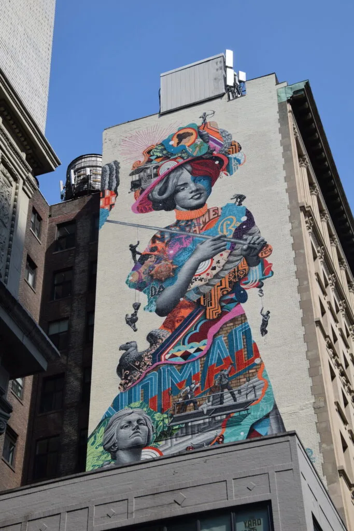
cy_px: 266
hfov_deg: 20.6
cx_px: 177
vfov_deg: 30.5
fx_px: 973
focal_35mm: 66
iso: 200
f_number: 10
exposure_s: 1/400
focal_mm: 44
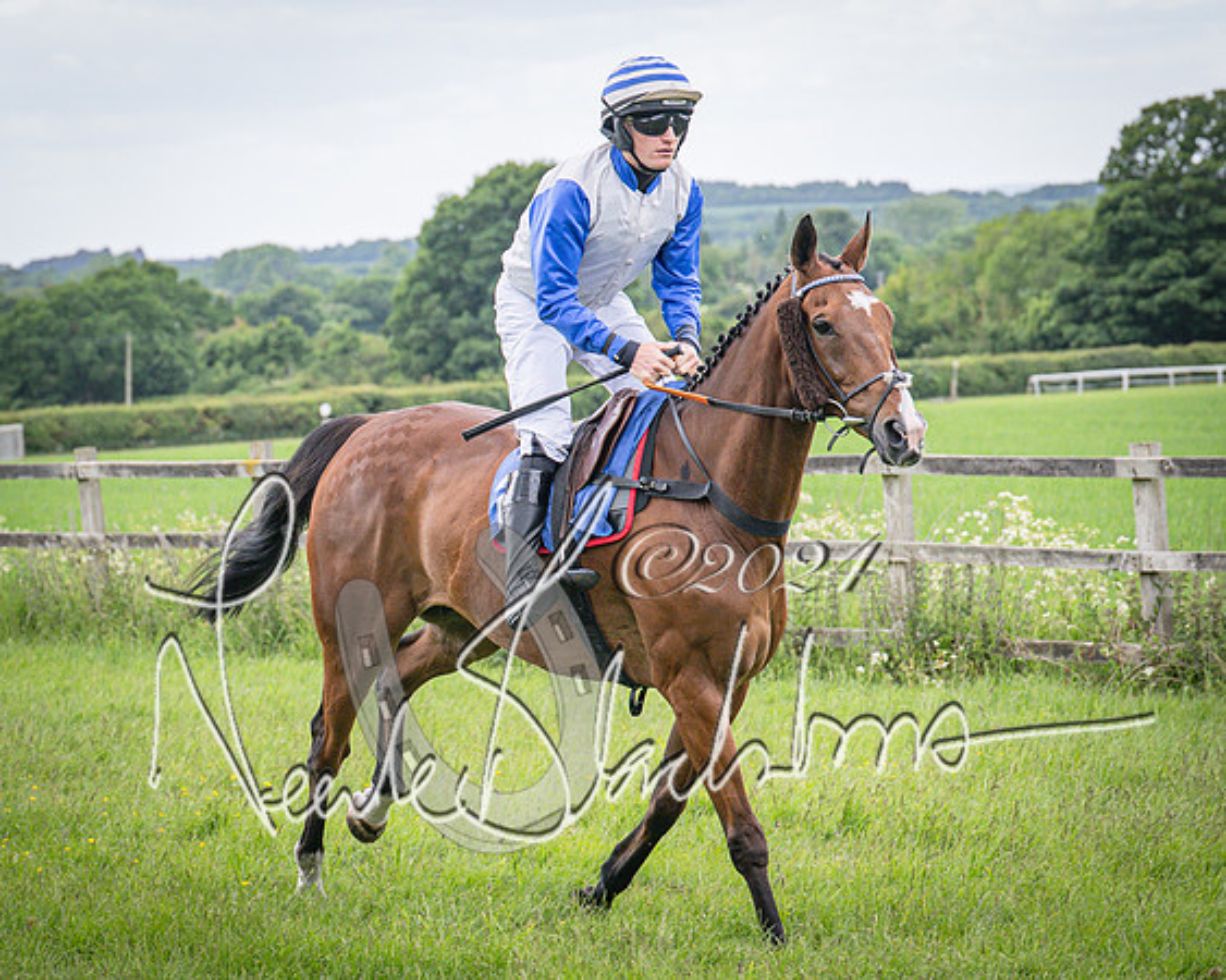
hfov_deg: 11.6
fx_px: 6021
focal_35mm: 166
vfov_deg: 9.3
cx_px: 324
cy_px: 477
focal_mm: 70
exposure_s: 1/1600
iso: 400
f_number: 4
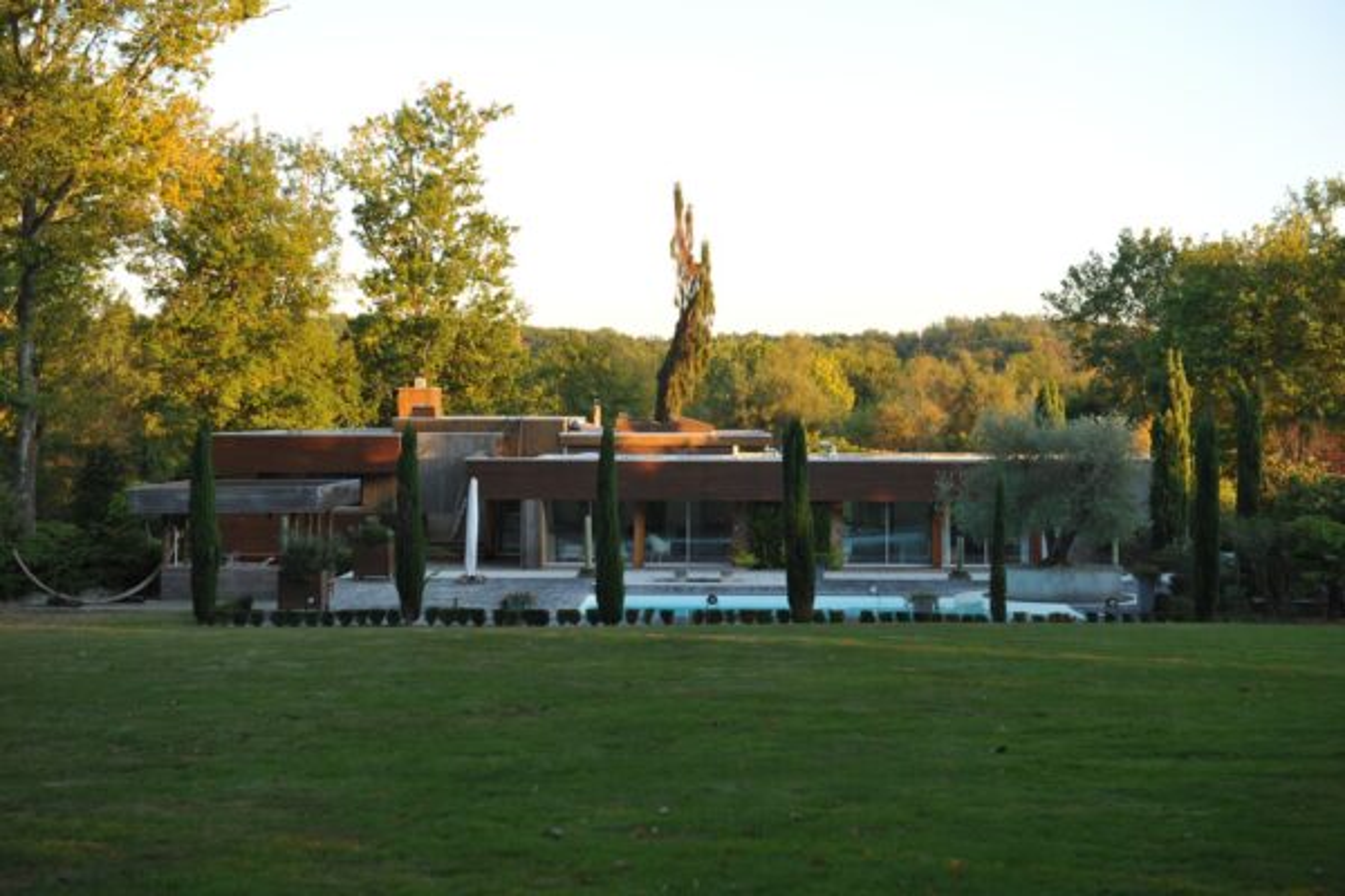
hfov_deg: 34.5
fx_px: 2167
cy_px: 448
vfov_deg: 23.4
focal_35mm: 58
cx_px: 672
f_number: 4.5
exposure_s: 1/100
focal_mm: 58
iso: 200
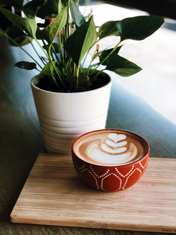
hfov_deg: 28.0
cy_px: 118
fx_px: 353
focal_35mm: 52
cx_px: 88
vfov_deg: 36.8
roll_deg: +0.6
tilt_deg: -23.9
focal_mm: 6
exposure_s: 1/60
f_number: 2.4
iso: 20
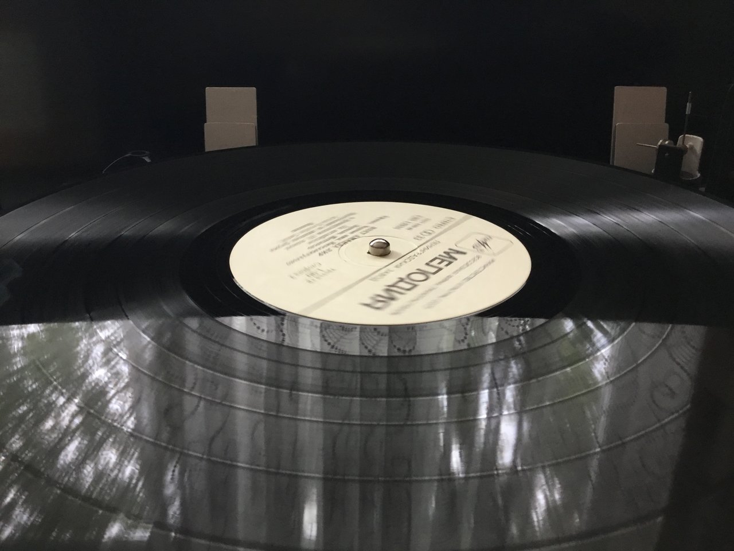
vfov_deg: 45.4
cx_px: 367
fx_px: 657
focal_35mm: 31
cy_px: 276
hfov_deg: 58.4
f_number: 2.4
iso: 125
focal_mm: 3.3
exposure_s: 1/33
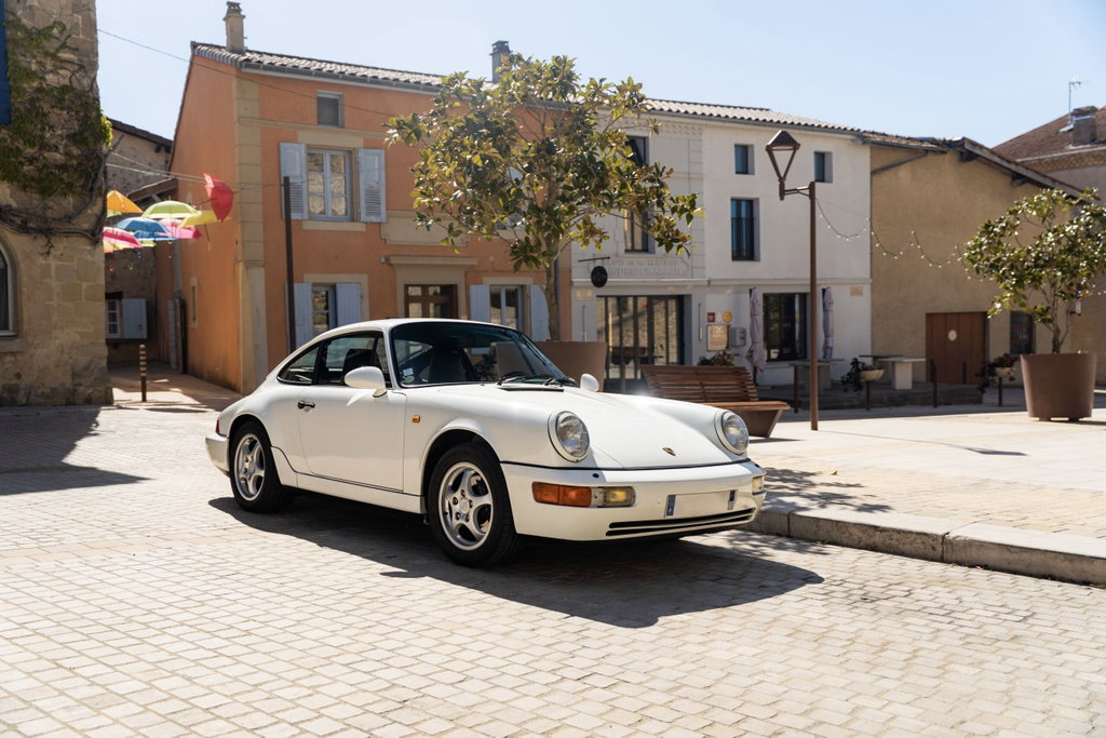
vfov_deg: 38.8
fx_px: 1048
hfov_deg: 55.7
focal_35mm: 34
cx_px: 553
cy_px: 369
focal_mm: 34.1
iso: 160
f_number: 2.8
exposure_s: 1/2000
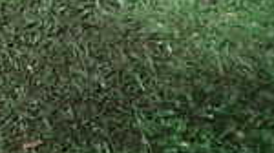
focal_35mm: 109
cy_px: -131
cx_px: -216
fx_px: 791
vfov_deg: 10.4
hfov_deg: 16.5
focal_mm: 4.5
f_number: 2
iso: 160
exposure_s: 1/60
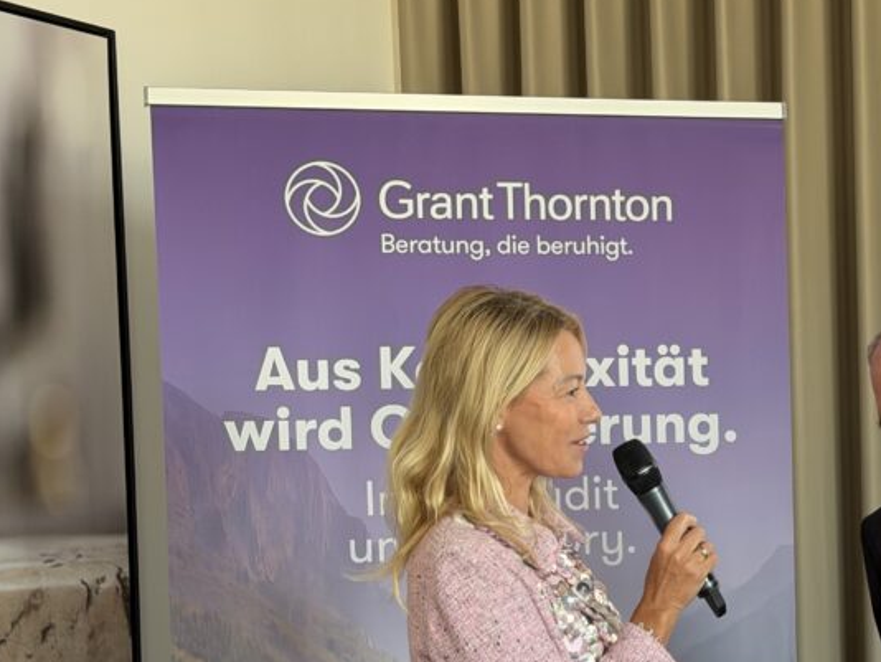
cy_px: 570
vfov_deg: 15.9
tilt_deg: -1.6
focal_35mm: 92
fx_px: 2343
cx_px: 828
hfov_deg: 20.8
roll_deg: +1.3
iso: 100
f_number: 1.78
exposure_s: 1/60
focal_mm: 6.76
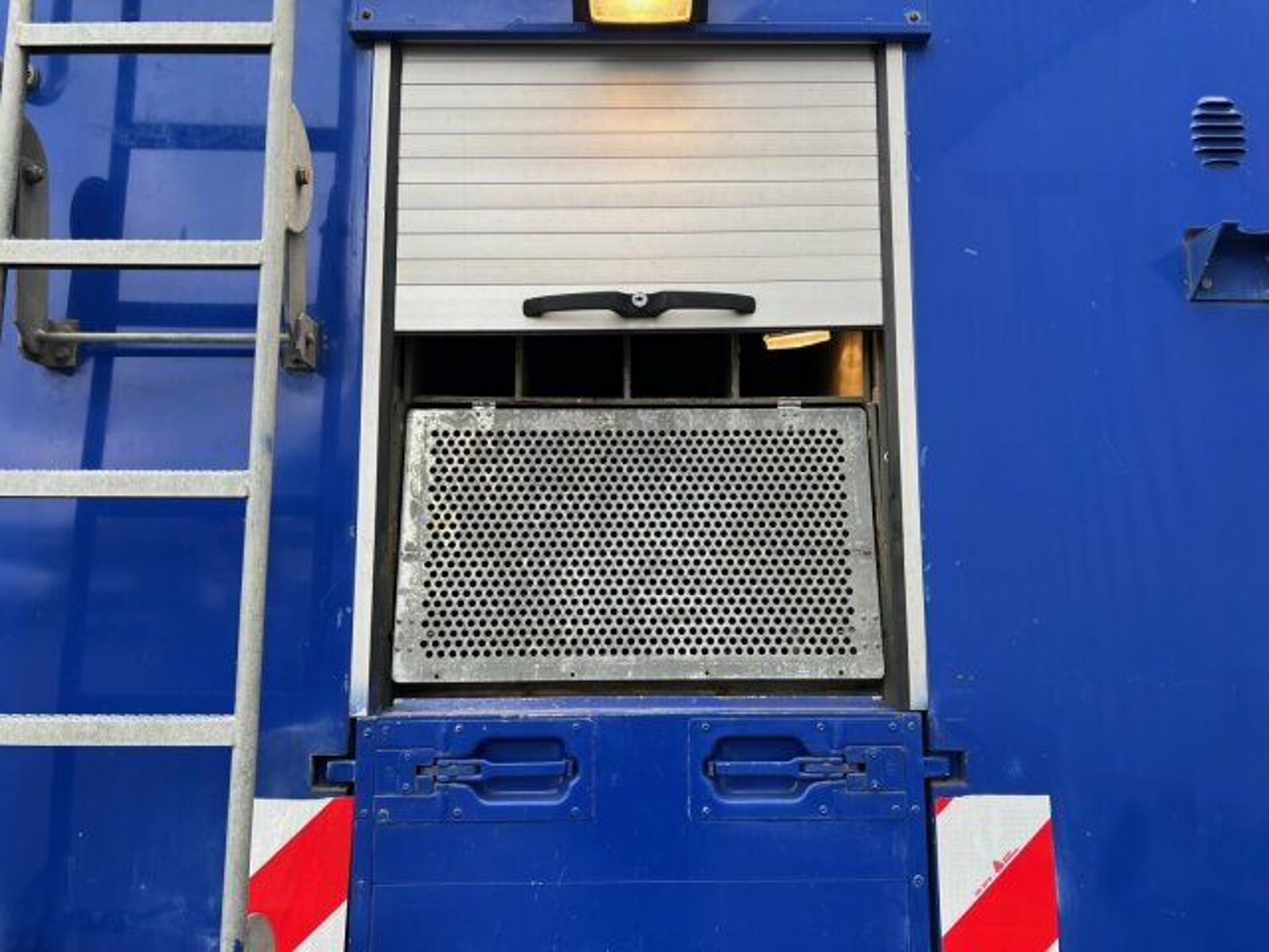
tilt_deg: +7.6
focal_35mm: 26
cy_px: 476
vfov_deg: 53.1
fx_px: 953
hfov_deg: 67.3
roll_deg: -1.0
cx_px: 634
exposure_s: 1/121
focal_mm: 5.7
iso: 32
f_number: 1.5
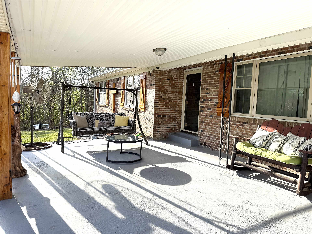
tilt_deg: -4.2
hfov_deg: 71.6
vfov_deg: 56.8
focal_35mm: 24
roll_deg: -2.4
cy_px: 117
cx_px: 156
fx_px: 216
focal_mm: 6.76
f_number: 1.78
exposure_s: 1/1437
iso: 80
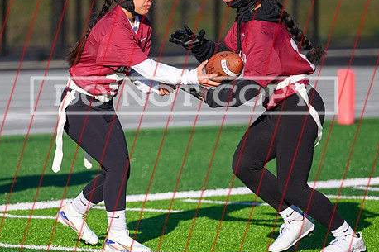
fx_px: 4136
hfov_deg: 5.2
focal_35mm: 393
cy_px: 137
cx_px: 105
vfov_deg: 3.5
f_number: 2.8
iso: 90
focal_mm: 200
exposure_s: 1/1250
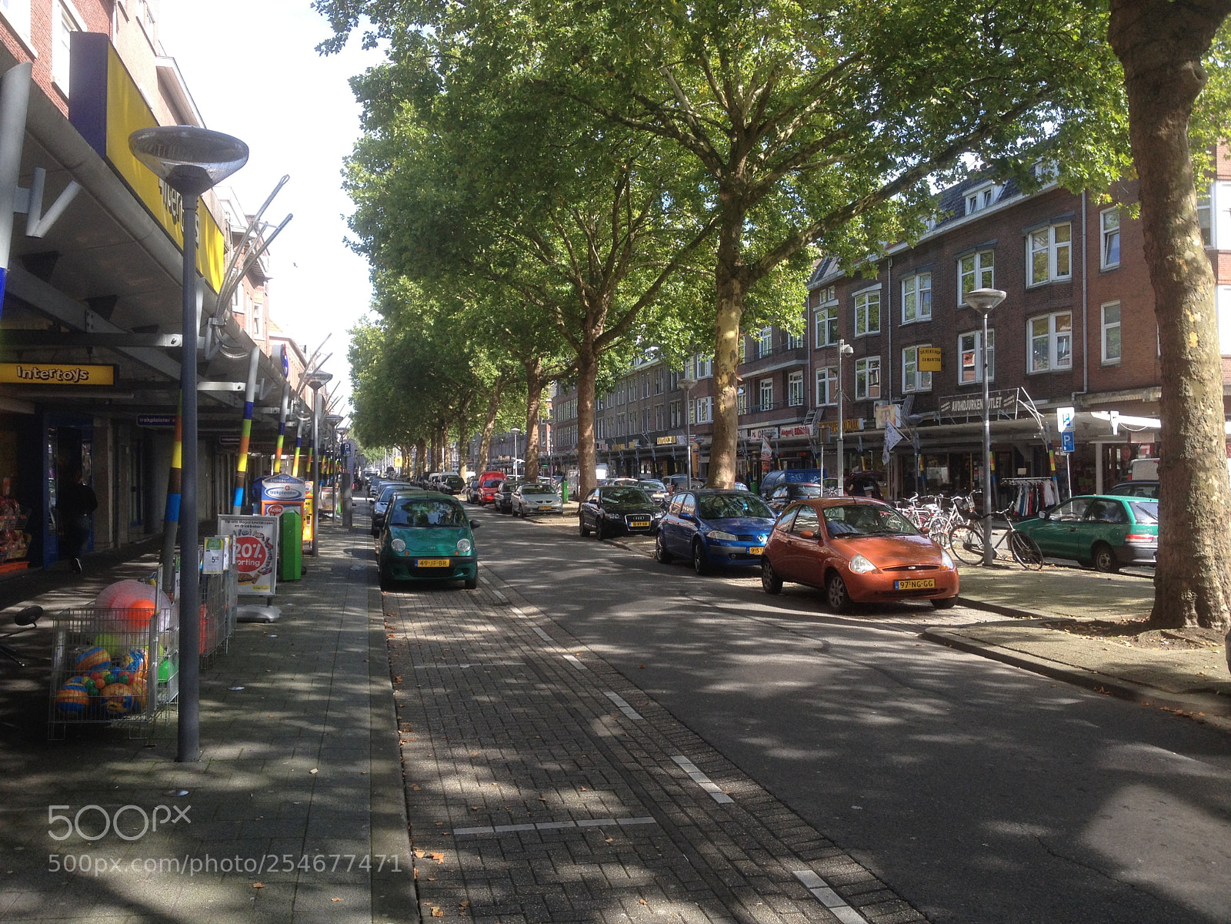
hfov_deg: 52.6
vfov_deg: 40.7
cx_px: 616
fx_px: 1245
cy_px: 462
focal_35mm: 35
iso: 50
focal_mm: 4.28
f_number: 2.4
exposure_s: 1/400
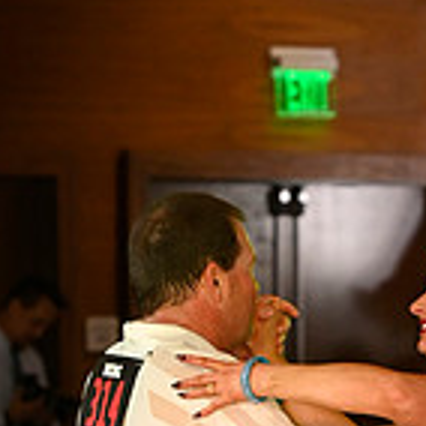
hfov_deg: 4.0
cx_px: 518
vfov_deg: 4.0
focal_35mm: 433
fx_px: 6029
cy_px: 636
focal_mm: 125
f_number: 5
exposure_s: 1/200
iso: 2000
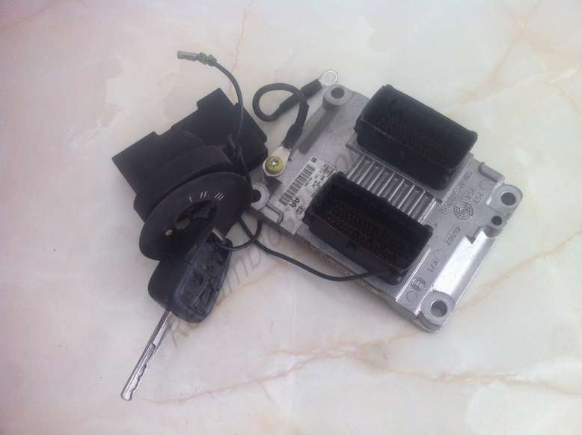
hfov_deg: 52.7
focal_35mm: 35
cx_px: 291
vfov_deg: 40.6
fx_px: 588
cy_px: 218
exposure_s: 1/50
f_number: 2.8
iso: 80
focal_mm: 3.85
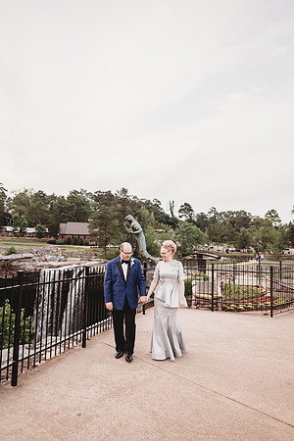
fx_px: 294
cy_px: 220
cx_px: 147
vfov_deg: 73.7
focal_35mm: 24
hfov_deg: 53.1
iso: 250
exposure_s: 1/250
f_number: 2.5
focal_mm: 24
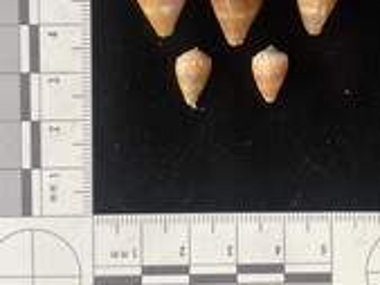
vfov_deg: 24.2
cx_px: 286
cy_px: 80
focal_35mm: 60
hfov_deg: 31.6
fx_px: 659
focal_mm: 3
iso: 125
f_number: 1.8
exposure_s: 1/60
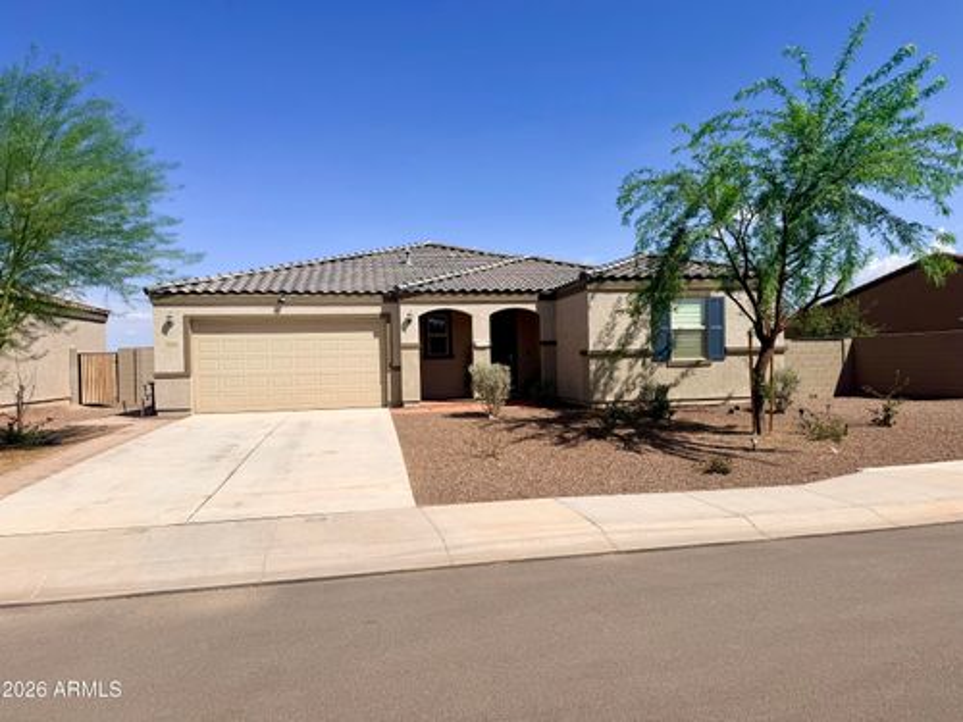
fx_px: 668
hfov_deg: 71.6
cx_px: 482
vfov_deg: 56.8
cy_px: 361
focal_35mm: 24
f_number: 1.78
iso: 80
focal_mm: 6.76
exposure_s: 1/8130
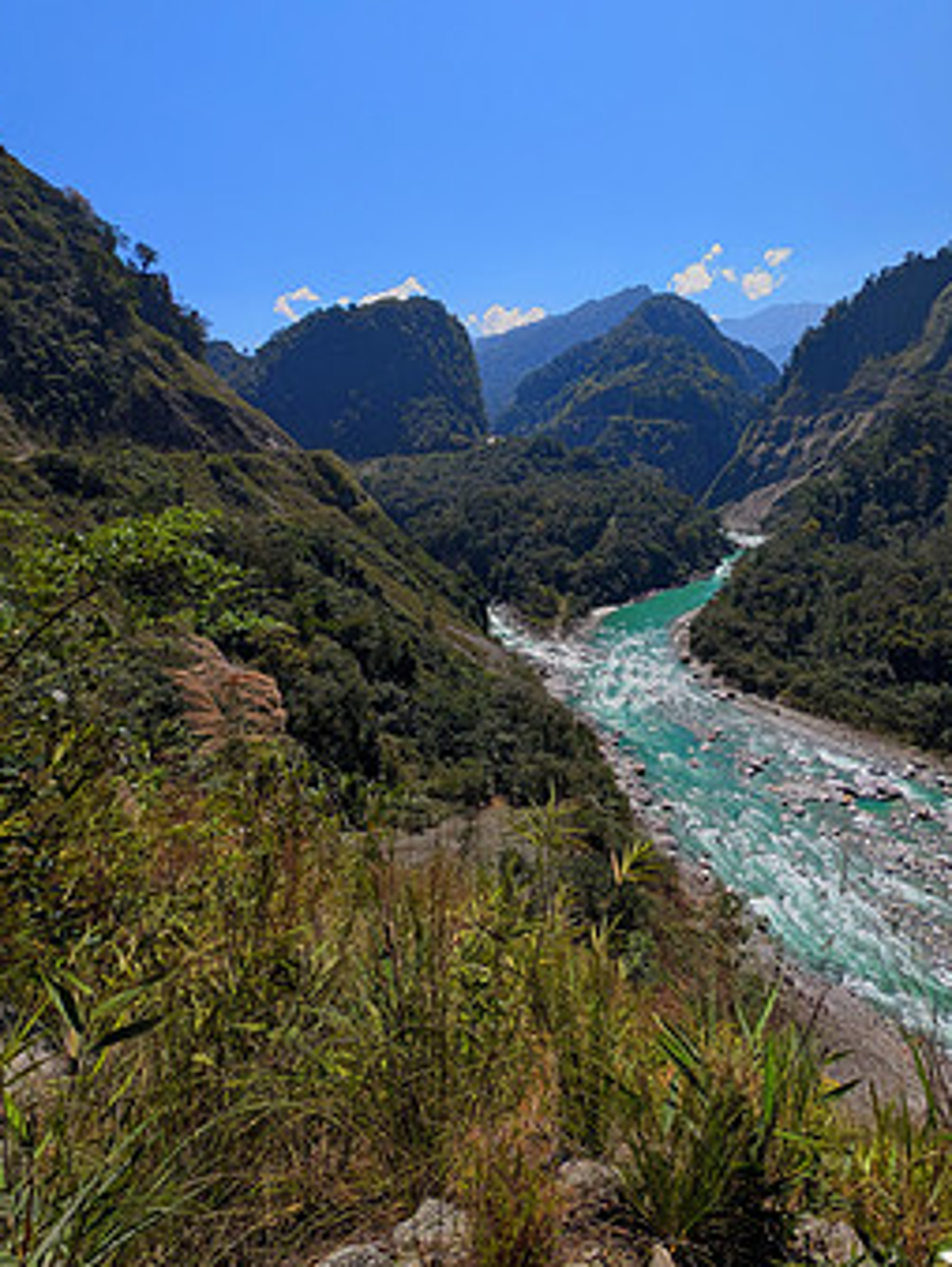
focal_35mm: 16
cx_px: 609
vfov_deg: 94.2
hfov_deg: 76.4
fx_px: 586
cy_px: 574
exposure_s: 1/1692
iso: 42
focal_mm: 2.23
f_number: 1.95
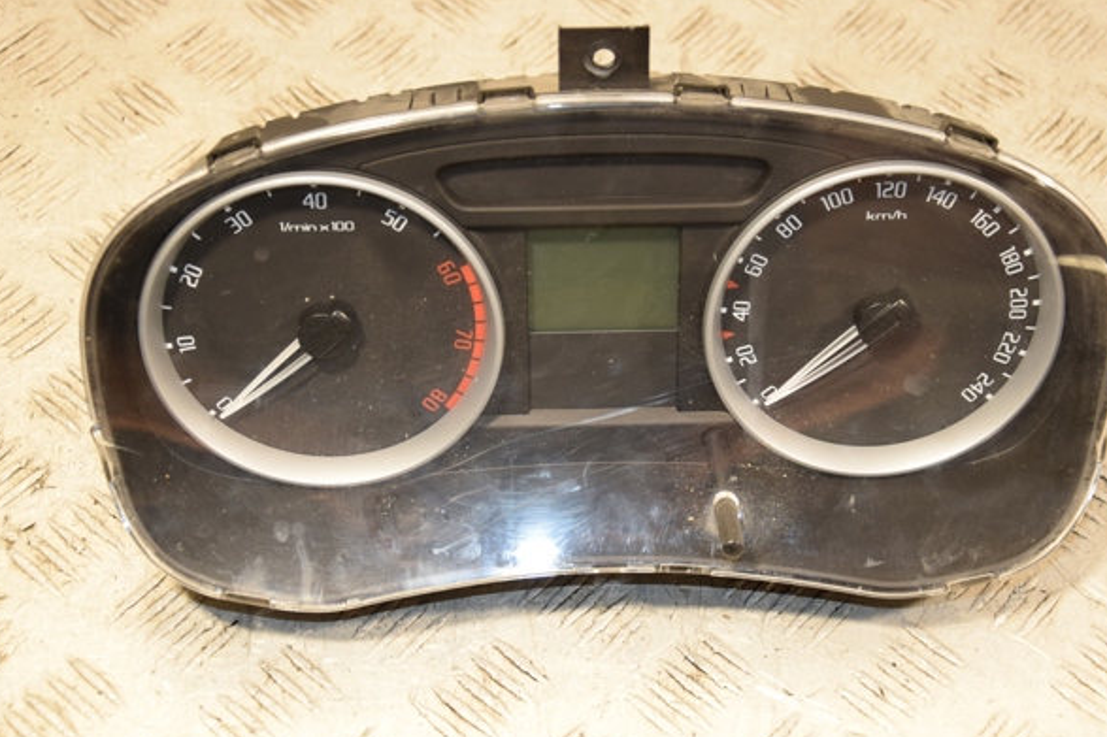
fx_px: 2261
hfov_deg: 27.5
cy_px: 351
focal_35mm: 74
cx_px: 577
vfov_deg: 18.5
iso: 800
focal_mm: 45
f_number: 4.8
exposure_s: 1/125
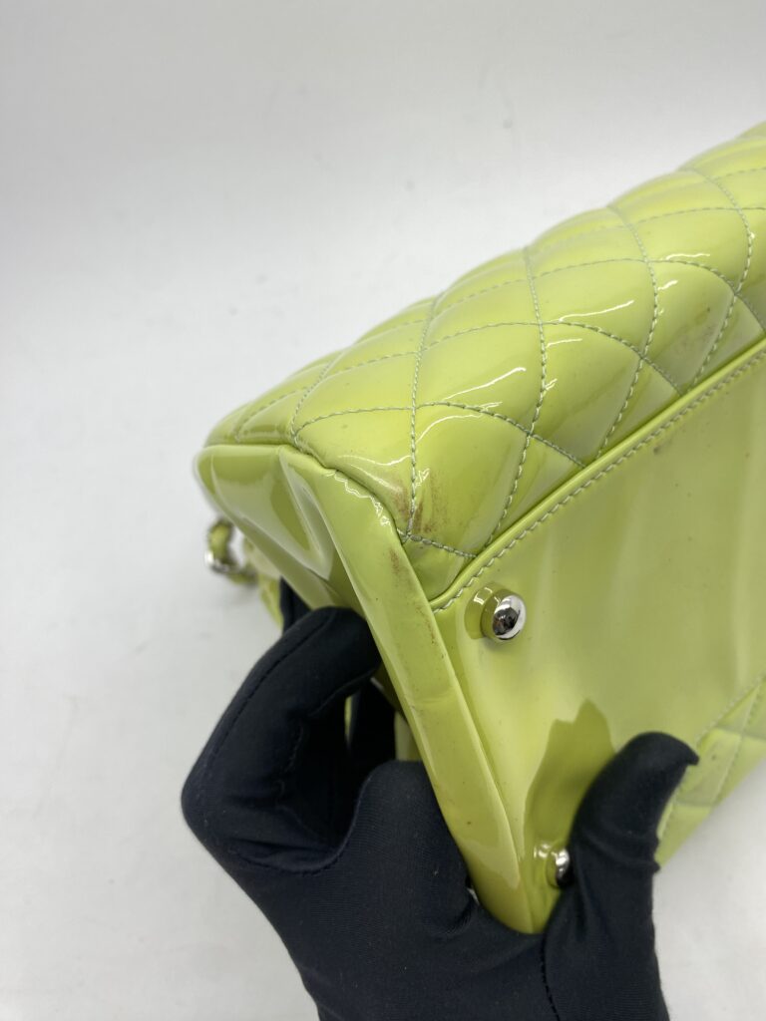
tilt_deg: -45.1
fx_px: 738
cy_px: 510
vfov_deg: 69.4
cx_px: 383
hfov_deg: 54.9
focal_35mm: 25
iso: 32
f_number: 1.8
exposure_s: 1/108
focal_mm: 4.25
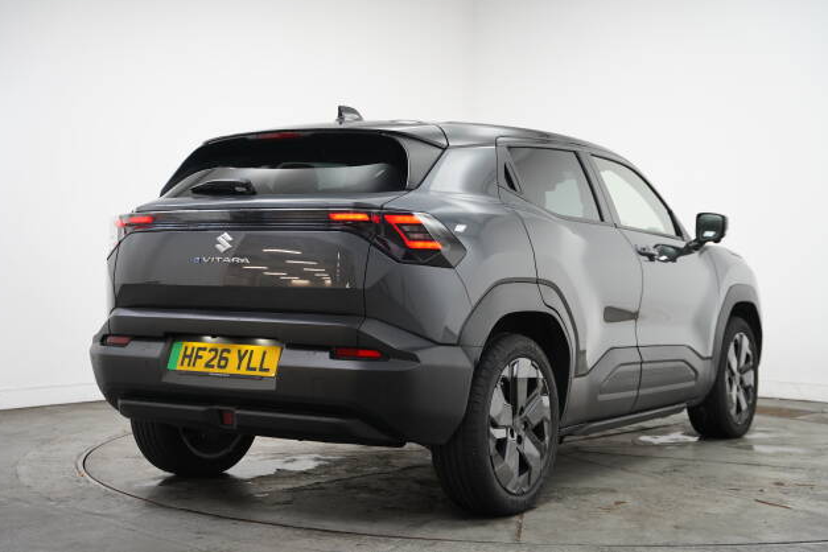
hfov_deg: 38.1
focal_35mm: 52
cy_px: 272
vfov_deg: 25.9
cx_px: 409
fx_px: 1198
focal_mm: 51.1
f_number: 3.2
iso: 1600
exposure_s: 1/160
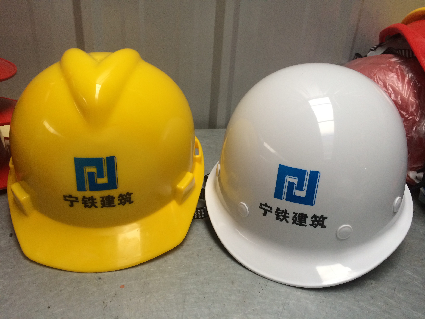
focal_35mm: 30
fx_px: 368
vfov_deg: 46.8
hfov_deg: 60.0
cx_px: 212
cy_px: 160
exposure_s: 1/30
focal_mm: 4.12
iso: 160
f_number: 2.2
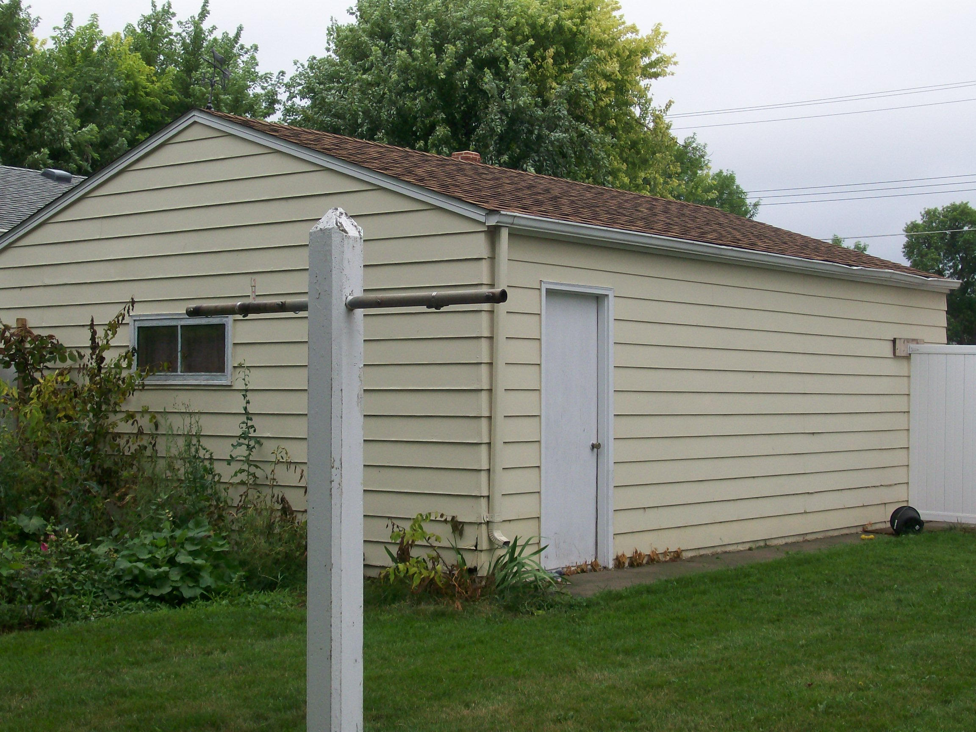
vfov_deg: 26.1
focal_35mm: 56
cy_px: 366
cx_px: 488
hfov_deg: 34.3
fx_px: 1579
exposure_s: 1/571
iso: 80
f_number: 3.4
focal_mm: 9.4
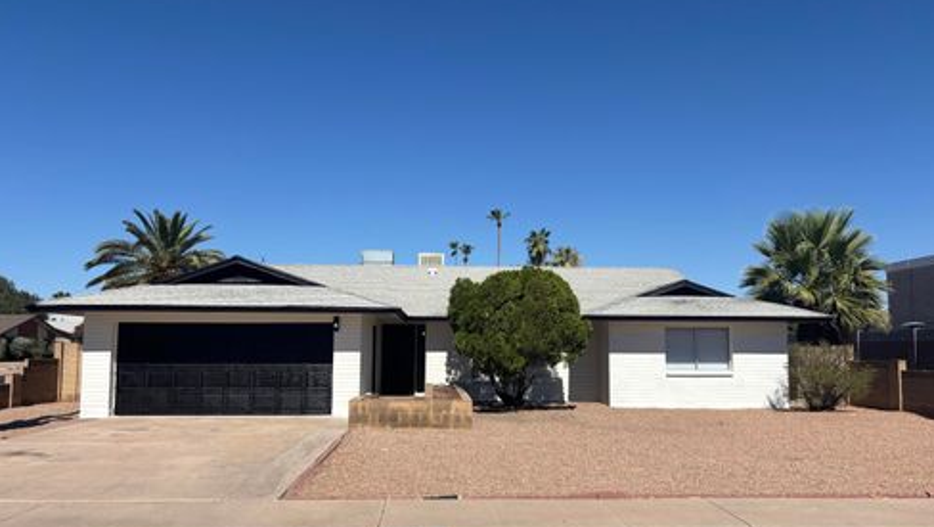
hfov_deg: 66.0
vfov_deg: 40.1
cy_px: 302
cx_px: 475
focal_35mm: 29
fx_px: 719
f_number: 1.6
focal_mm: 5.96
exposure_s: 1/5076
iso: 50
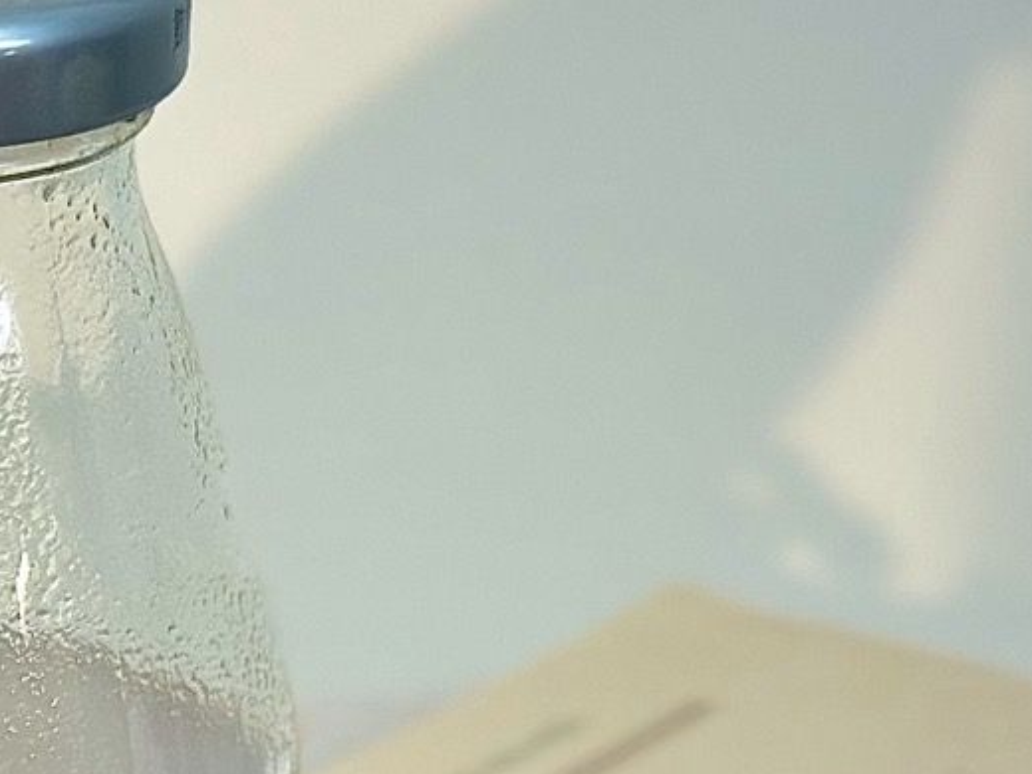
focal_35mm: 166
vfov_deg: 8.8
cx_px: -693
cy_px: 923
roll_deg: +0.9
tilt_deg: -24.8
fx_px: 4949
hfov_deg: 11.2
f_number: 1.78
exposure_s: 1/120
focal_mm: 6.86
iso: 160
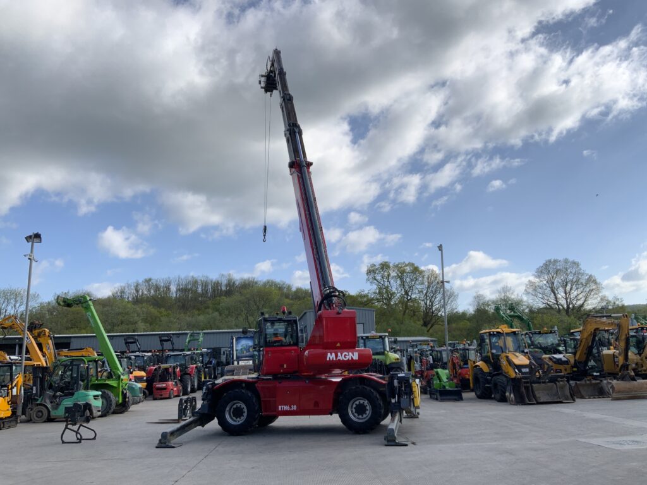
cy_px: 242
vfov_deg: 48.2
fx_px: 542
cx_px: 324
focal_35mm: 29
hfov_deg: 61.7
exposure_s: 1/642
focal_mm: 3
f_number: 1.8
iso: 16
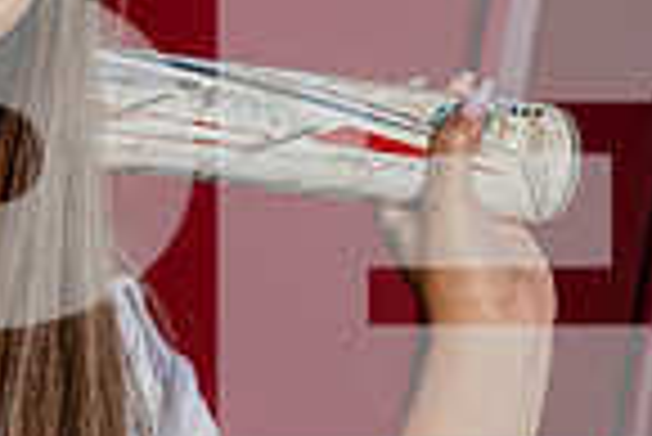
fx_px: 3553
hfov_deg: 10.1
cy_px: 218
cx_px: -409
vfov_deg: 7.0
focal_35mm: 196
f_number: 10
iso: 125
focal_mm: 49
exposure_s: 1/250
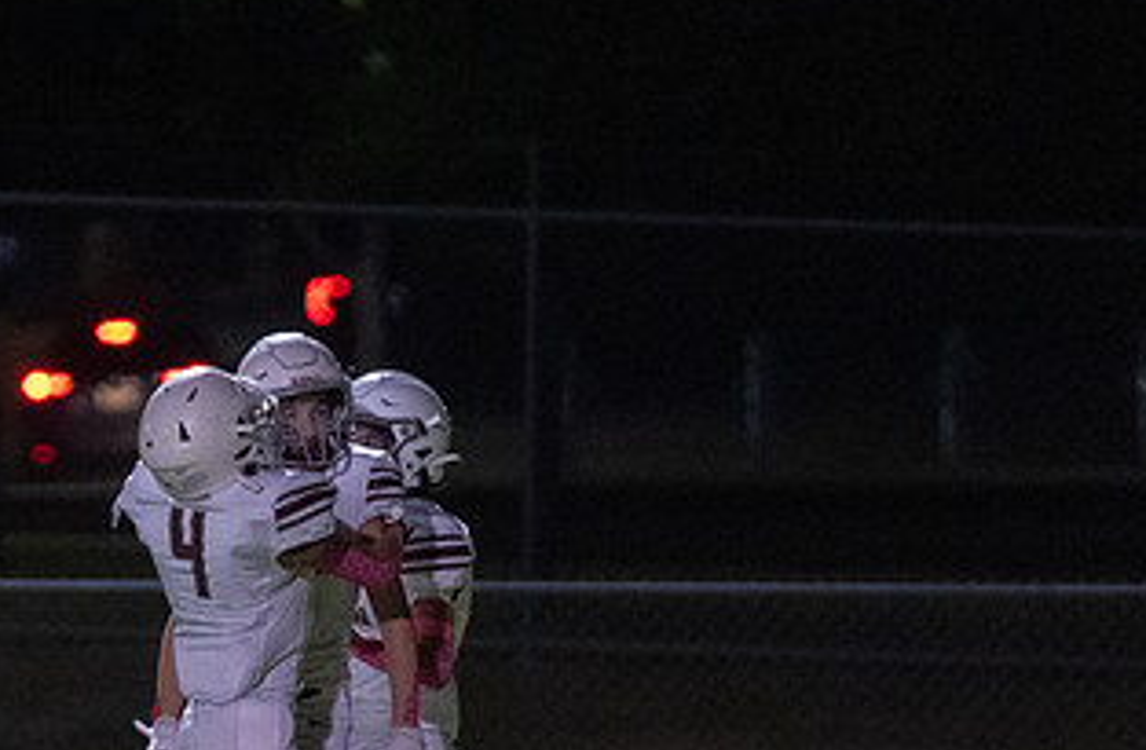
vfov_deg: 2.2
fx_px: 19787
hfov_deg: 3.3
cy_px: 712
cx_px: 44
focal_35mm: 625
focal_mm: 200
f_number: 2.8
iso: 6400
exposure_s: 1/1250
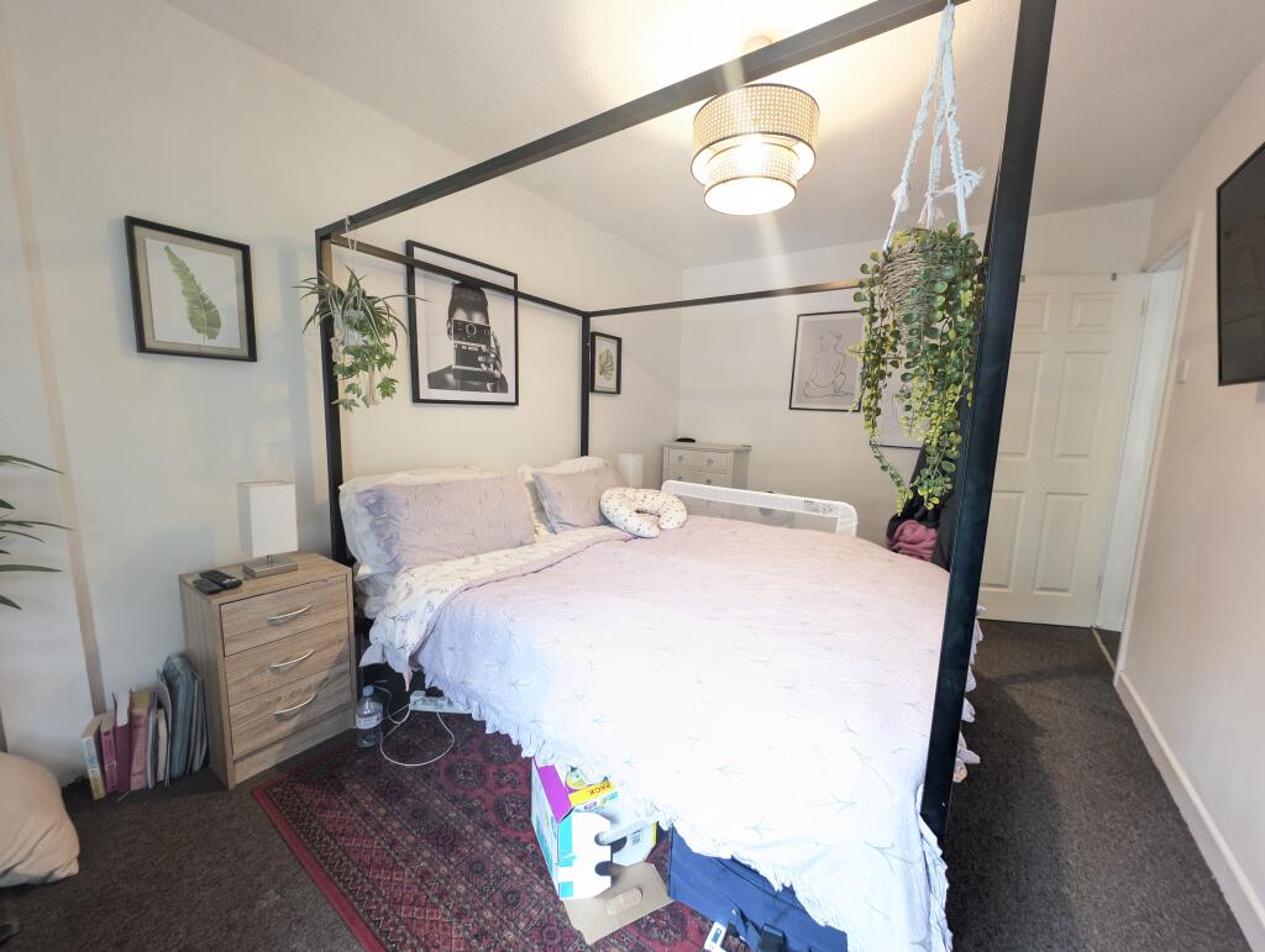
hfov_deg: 110.5
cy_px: 476
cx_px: 632
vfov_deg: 94.6
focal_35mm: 12
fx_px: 439
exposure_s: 1/16.7
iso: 318
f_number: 1.95
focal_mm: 2.23
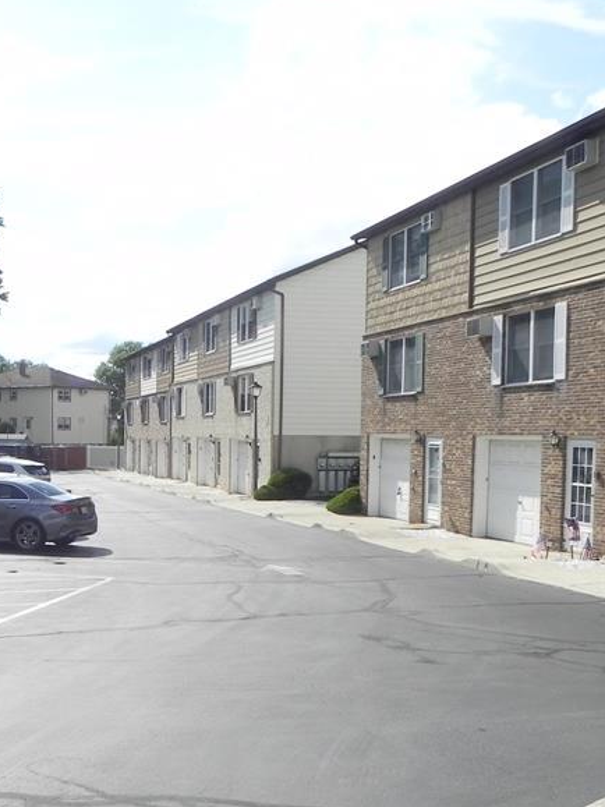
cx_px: 93
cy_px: 498
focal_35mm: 46
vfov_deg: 41.0
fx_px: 1072
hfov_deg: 30.5
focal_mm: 4.6
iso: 160
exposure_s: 1/380
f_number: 7.1
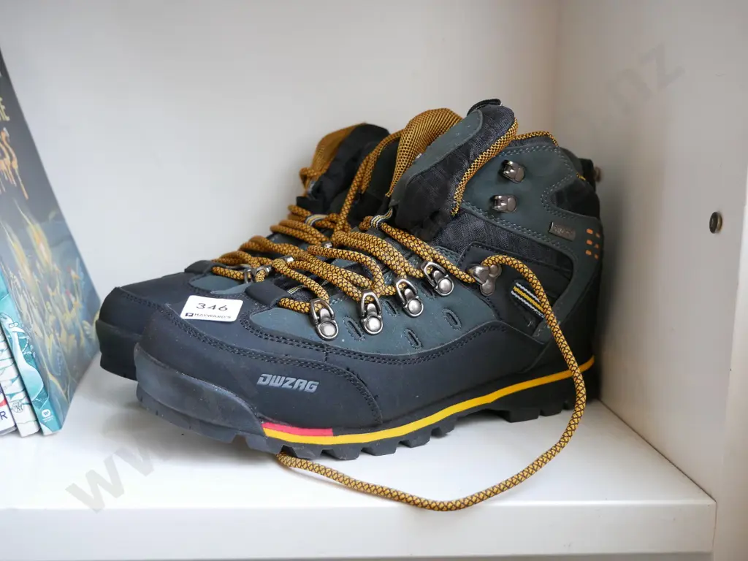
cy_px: 280
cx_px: 374
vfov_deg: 31.5
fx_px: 994
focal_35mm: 46
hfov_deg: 41.2
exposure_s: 1/60
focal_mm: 23
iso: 1250
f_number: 4.3
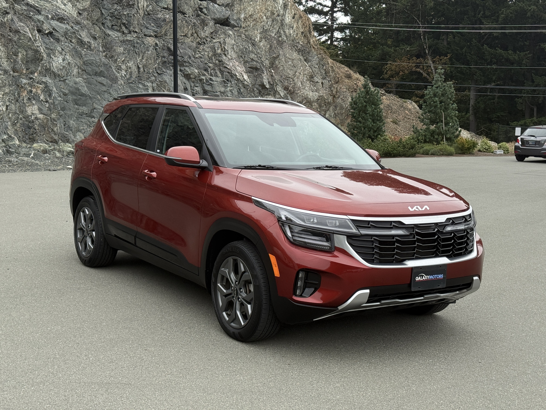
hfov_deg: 39.7
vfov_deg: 30.3
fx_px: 757
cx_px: 273
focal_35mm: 48
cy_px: 205
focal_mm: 6.76
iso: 80
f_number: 1.78
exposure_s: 1/652
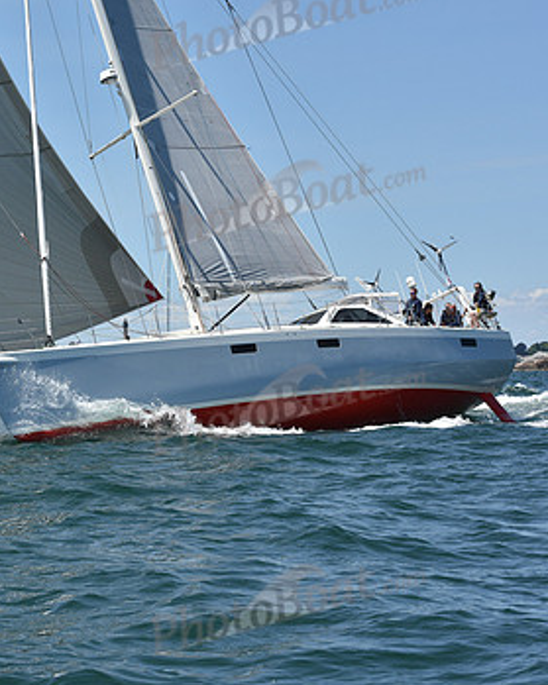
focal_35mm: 159
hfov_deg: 9.7
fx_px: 3225
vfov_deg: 12.1
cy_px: 331
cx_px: 49
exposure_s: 1/1000
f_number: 9
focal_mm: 102
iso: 250
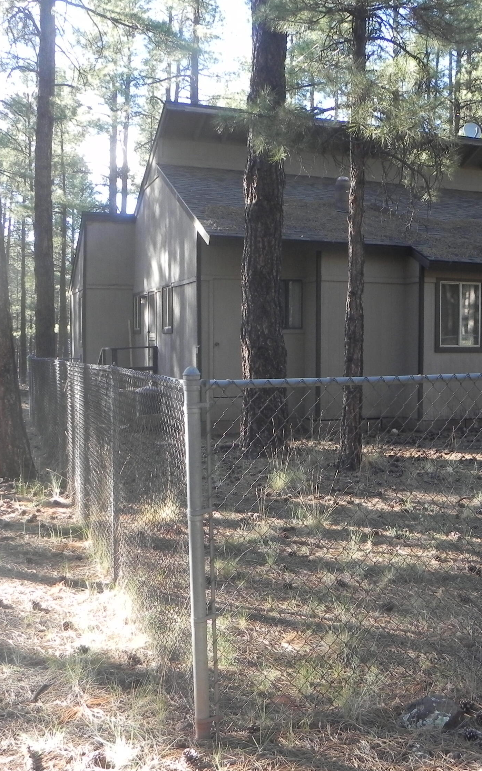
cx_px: 310
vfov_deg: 52.7
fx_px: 778
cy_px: 387
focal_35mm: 37
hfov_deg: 34.2
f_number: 4
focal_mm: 4.6
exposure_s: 1/64.1
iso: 160
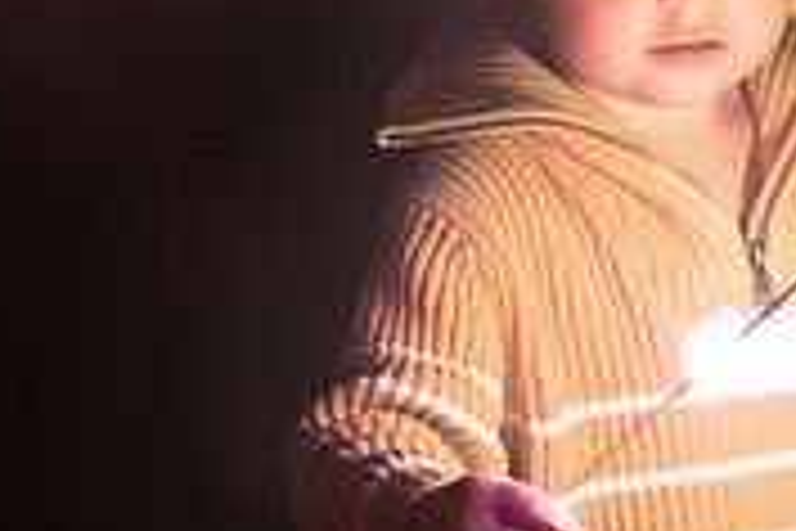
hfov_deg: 7.3
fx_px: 6146
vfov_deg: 4.9
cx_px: 1169
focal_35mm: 278
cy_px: 94
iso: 5600
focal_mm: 85
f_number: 1.4
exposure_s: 1/640
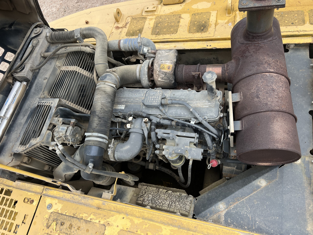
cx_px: 156
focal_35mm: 26
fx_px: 235
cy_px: 118
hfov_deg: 67.3
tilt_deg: -62.5
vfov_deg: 53.1
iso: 50
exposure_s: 1/471
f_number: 1.5
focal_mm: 5.7
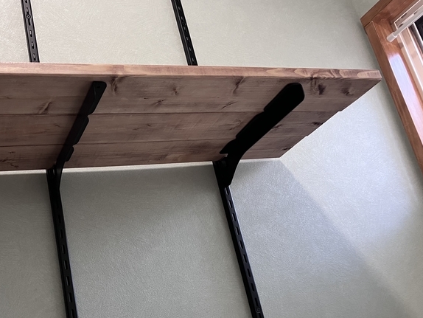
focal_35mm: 39
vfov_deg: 36.5
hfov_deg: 46.9
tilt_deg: +17.5
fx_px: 477
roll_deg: +11.7
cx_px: 133
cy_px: 207
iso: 125
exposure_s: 1/60
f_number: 1.8
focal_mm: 3.99
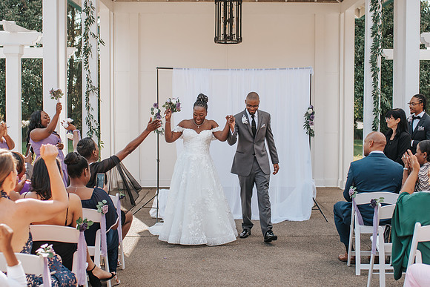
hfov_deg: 35.5
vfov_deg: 24.1
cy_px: 144
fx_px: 672
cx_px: 223
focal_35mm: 56
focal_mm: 35
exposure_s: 1/1250
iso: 110
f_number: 2.8
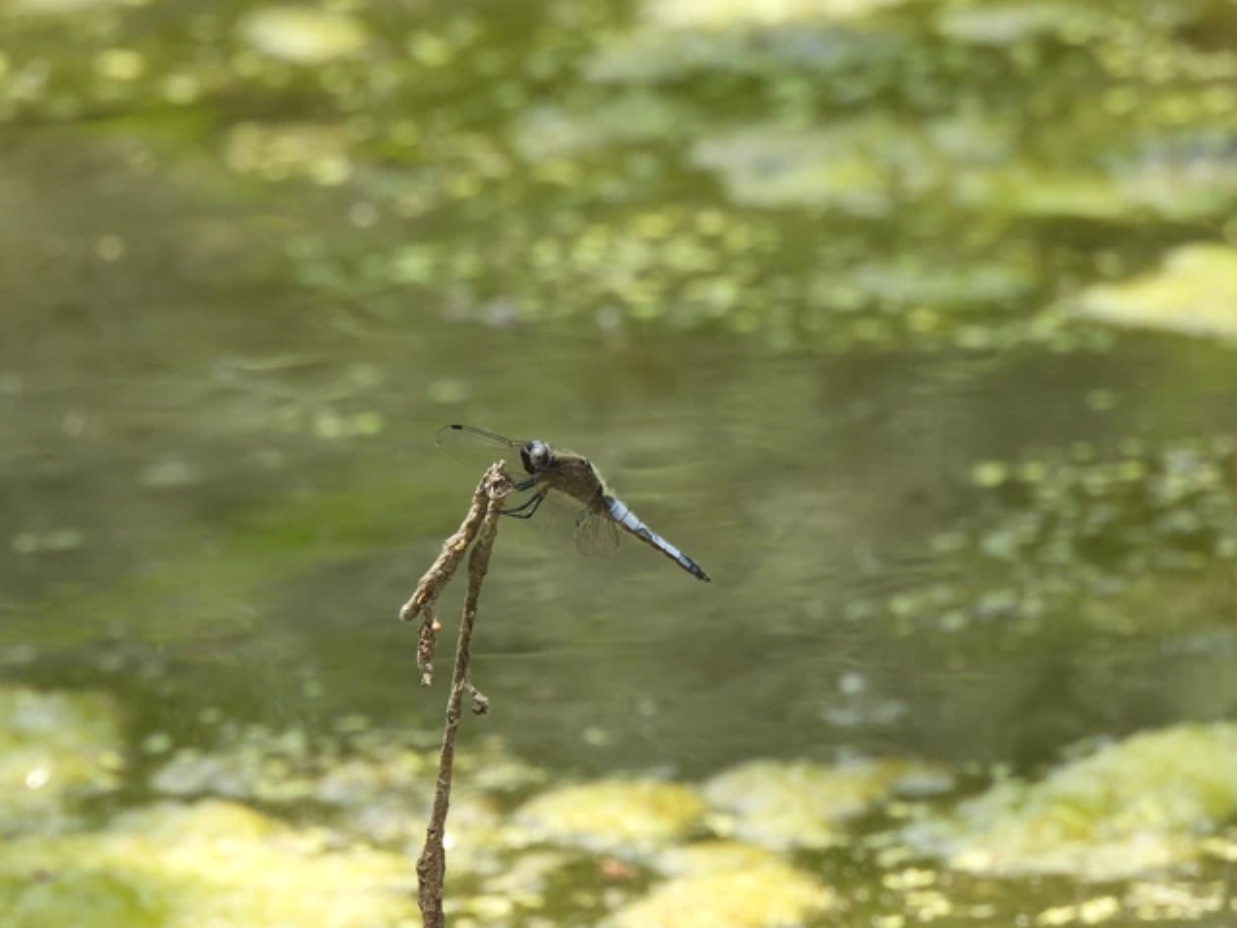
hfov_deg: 1.8
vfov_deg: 1.3
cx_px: 619
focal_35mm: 1105
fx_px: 39495
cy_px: 464
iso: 100
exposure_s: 1/125
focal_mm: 196
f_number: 5.6
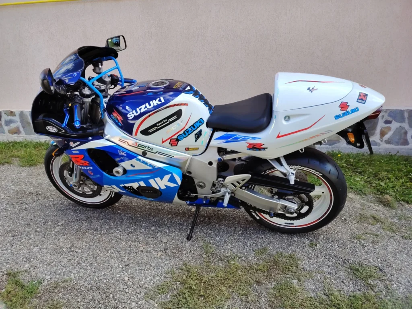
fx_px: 286
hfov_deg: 71.6
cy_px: 154
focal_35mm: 24
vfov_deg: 56.8
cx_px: 206
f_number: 1.75
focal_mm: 5.25
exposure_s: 1/185
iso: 100
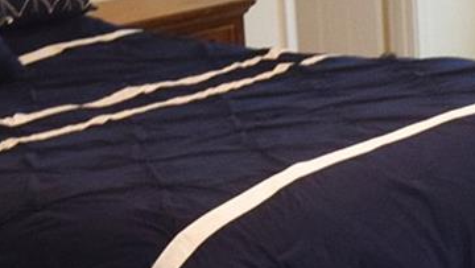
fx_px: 1802
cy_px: 182
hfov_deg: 14.5
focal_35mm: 143
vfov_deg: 8.5
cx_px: 567
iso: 800
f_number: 4
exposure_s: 1/60
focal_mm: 16
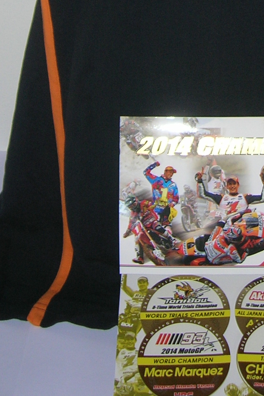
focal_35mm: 89
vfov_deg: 21.4
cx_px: 239
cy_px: -63
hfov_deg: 15.2
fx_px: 979
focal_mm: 5.7
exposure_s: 1/60.1
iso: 50
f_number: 2.9
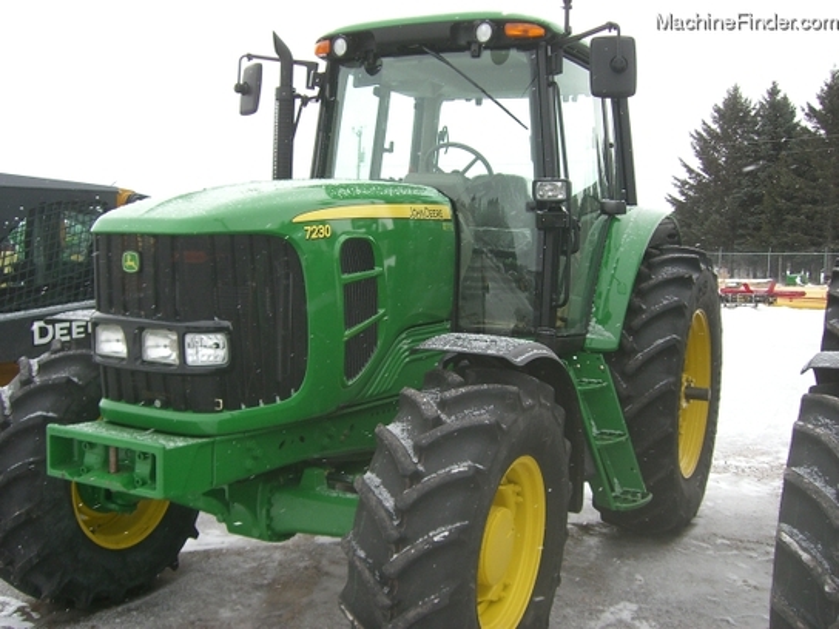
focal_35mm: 38
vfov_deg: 37.7
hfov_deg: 49.0
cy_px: 314
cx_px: 420
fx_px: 921
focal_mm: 6.2
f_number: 2.7
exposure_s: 1/200
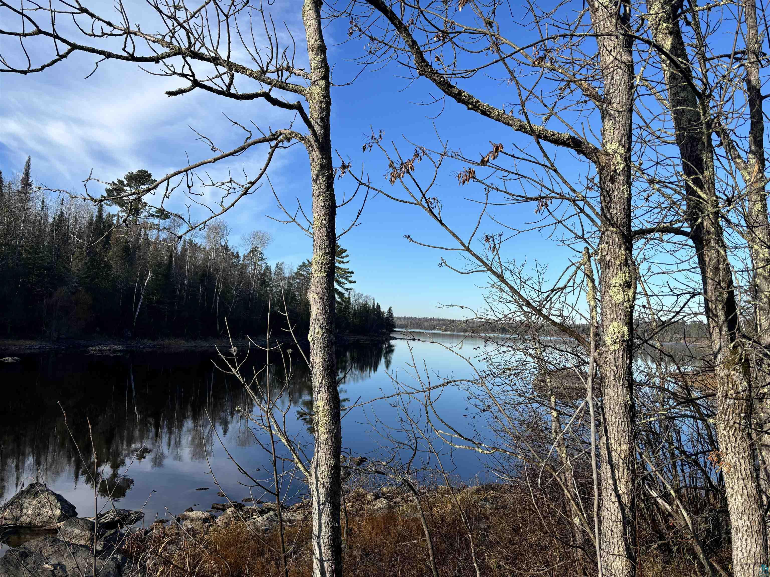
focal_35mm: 26
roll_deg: -2.7
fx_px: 578
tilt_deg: +4.3
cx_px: 385
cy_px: 288
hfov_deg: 67.3
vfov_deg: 53.1
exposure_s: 1/2193
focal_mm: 5.96
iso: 50
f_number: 1.6
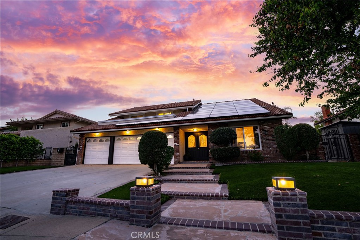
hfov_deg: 96.7
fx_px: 160
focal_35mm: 16
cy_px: 120
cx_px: 180
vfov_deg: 73.8
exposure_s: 1/1.25
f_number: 11
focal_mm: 16
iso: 100
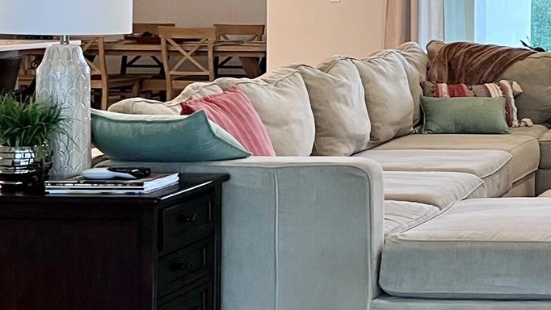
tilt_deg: -1.0
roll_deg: -0.2
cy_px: 19
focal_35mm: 85
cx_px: 784
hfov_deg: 21.6
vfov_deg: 14.1
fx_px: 1242
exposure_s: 1/60
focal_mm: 5.1
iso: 200
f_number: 1.6
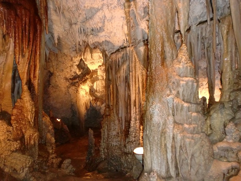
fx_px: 244
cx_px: 120
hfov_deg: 52.6
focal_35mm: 35
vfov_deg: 40.7
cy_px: 90
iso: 400
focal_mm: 6.3
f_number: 3.1
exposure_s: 1/60
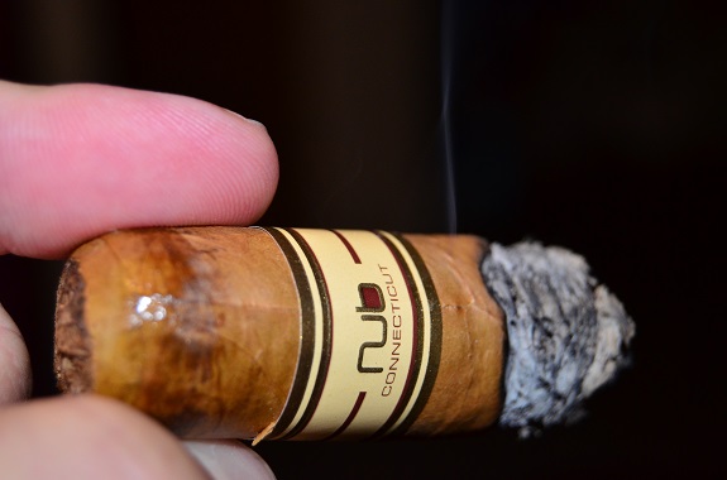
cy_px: 240
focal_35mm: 82
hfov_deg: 24.7
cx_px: 364
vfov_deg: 16.5
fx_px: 1661
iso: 1100
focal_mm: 55
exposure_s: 1/60
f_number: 7.1
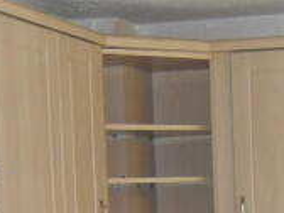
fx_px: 968
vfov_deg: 12.0
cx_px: 429
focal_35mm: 118
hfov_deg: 15.4
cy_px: 314
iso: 80
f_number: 2.8
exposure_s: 1/20
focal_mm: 6.3
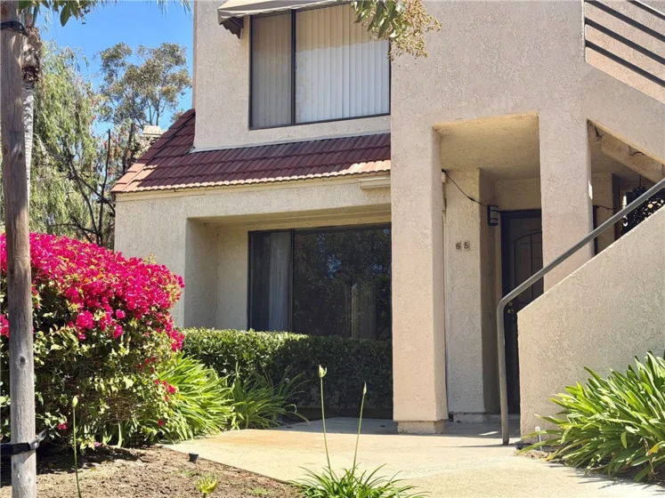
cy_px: 249
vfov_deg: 30.3
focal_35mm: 48
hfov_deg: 39.7
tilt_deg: +8.2
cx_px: 332
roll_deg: -0.4
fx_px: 922
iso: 80
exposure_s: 1/2088
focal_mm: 6.76
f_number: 1.78
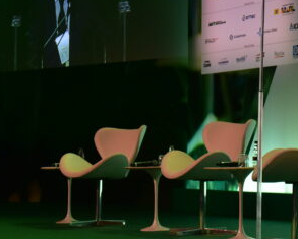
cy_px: 84
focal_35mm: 118
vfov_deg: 13.1
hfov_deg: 15.9
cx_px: 316
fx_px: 1042
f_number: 4.5
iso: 3200
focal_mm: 48
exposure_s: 1/200
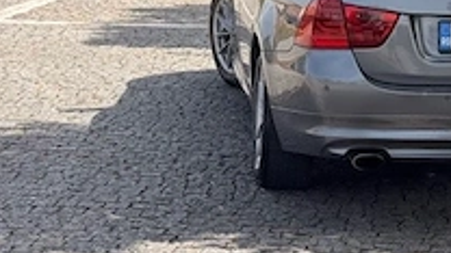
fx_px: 1806
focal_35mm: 151
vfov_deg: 8.0
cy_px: -52
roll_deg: -1.4
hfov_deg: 14.1
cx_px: 403
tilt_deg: -3.0
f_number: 1.78
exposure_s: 1/2865
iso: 64
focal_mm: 6.76
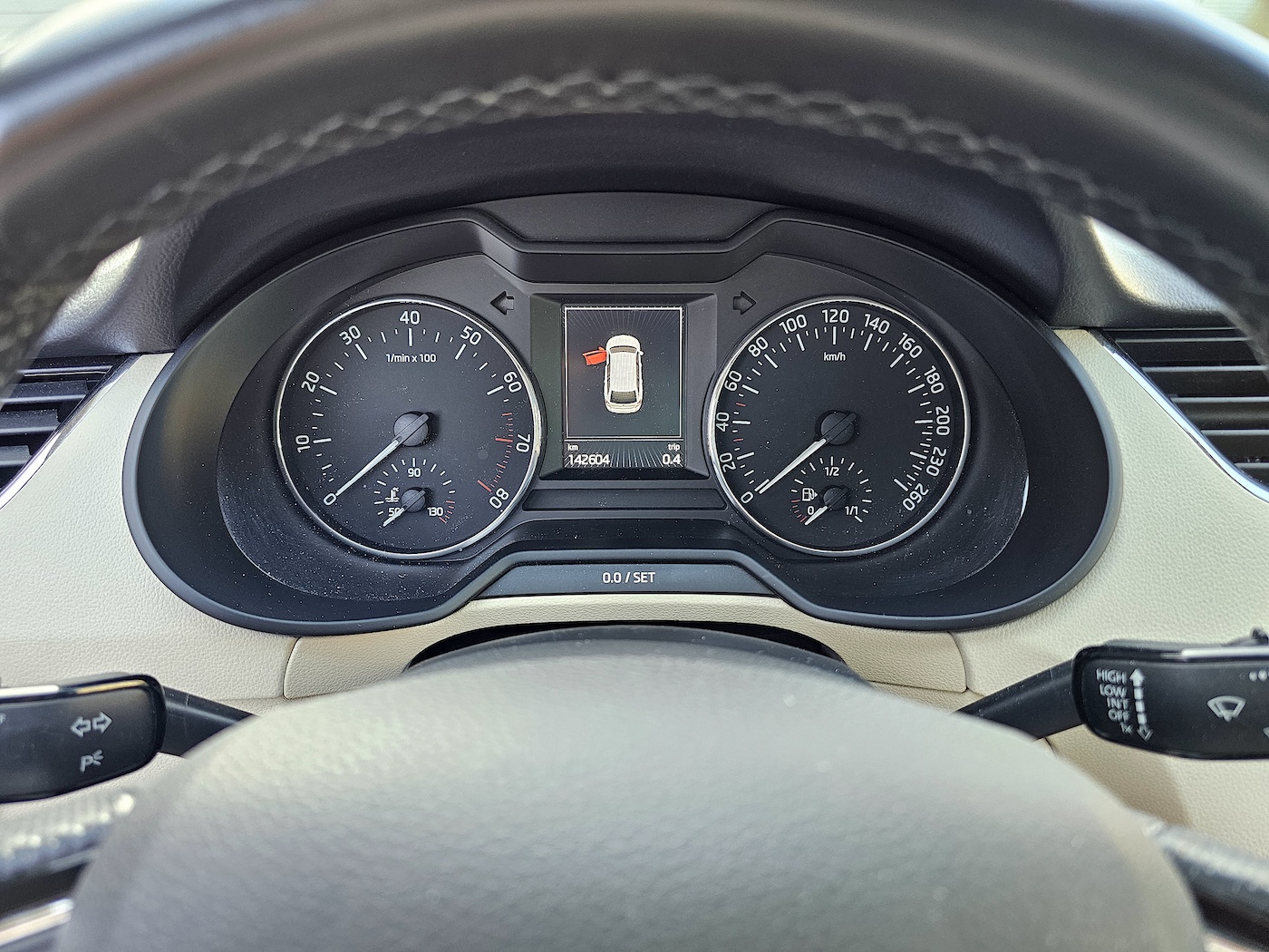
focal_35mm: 23
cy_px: 476
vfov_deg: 58.9
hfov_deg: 73.9
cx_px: 634
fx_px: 843
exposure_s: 1/100
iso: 250
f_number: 1.7
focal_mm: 6.3
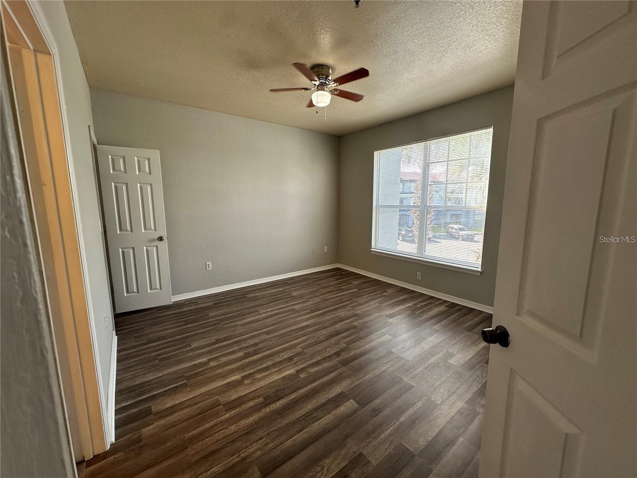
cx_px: 318
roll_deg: +0.0
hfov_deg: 102.1
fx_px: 258
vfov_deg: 85.7
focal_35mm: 14
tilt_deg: -7.5
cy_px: 239
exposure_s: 1/120
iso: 64
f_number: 2.2
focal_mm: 2.22
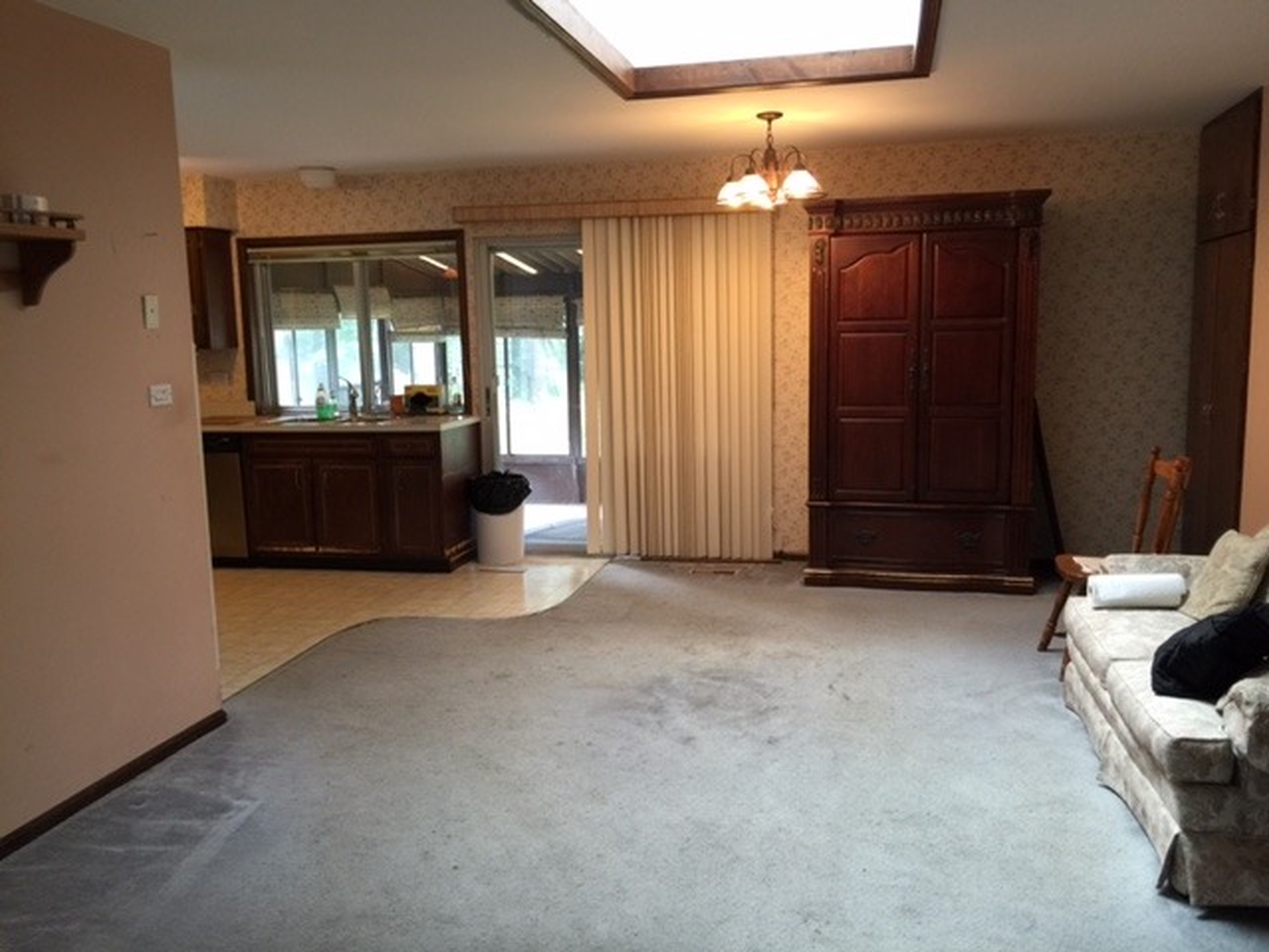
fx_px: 1063
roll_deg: -0.4
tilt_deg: -8.5
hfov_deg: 61.7
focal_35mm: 29
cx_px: 634
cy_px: 476
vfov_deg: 48.2
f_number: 2.2
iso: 50
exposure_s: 1/30
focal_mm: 4.15
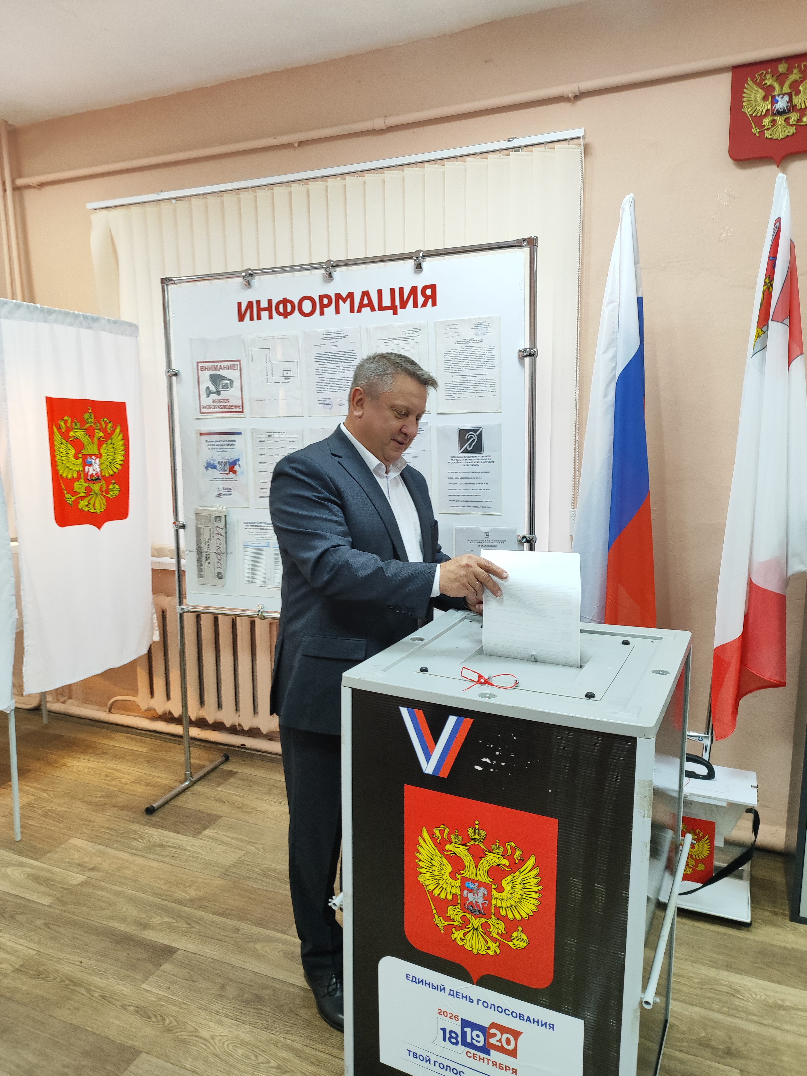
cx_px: 404
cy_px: 538
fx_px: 746
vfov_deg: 71.6
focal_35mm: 24
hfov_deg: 56.8
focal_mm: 5.89
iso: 320
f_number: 1.89
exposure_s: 1/50
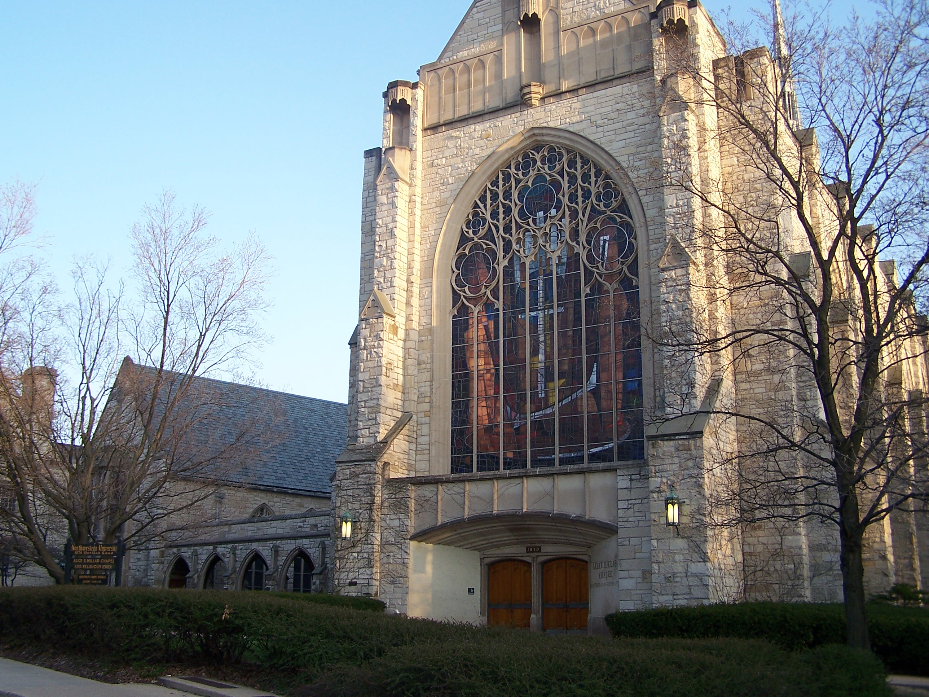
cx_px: 464
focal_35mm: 38
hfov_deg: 49.0
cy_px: 348
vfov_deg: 37.7
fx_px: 1020
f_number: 2.8
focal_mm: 6.3
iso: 80
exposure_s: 1/250
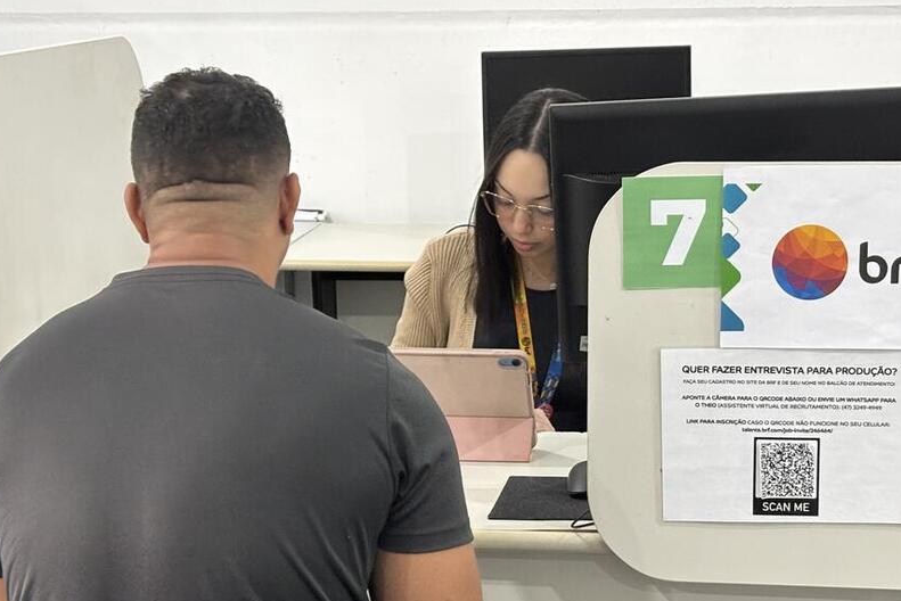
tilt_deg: -13.6
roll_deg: +1.1
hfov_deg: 24.8
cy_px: 447
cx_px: 468
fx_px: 2053
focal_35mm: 82
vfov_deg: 16.6
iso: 200
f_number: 1.6
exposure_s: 1/40
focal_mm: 5.96
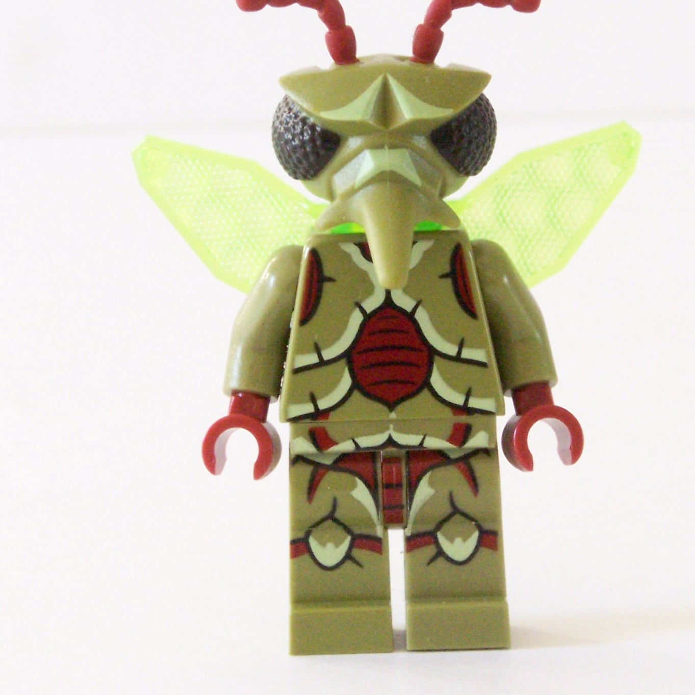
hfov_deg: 11.1
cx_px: 404
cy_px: 297
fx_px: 3566
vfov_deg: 11.1
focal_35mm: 157
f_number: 8
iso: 400
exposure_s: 1/15
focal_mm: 15.6
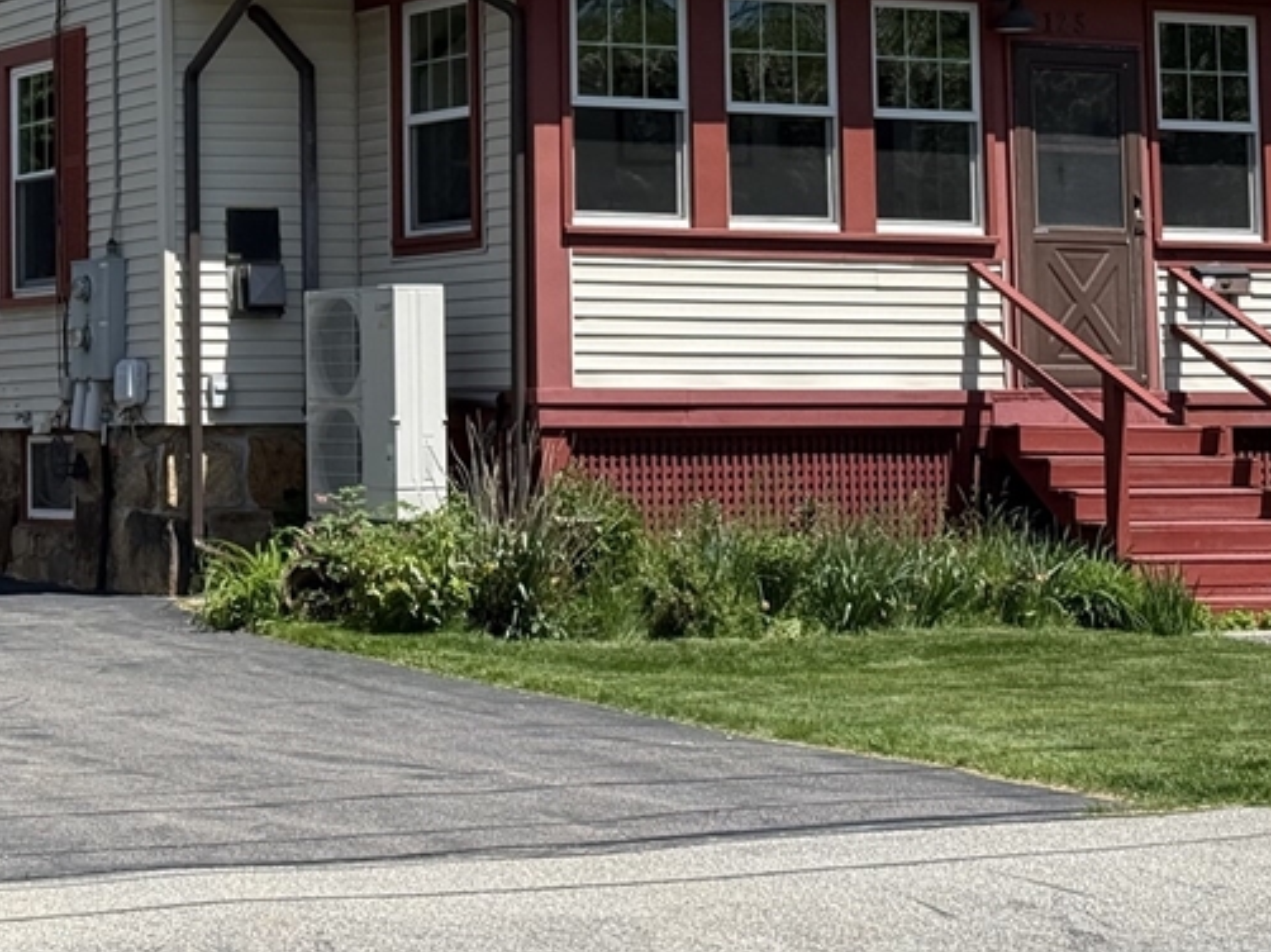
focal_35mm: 98
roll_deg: +0.8
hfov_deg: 19.7
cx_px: 134
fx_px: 3597
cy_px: 46
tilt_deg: +6.1
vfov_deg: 14.9
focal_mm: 6.76
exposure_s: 1/4878
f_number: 1.78
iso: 100
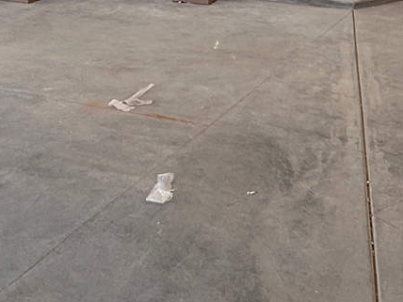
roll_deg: -1.3
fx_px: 780
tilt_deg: -1.5
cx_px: 261
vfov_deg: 19.8
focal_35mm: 67
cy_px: -113
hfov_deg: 28.8
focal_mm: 2.22
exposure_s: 1/227
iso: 40
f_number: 2.2
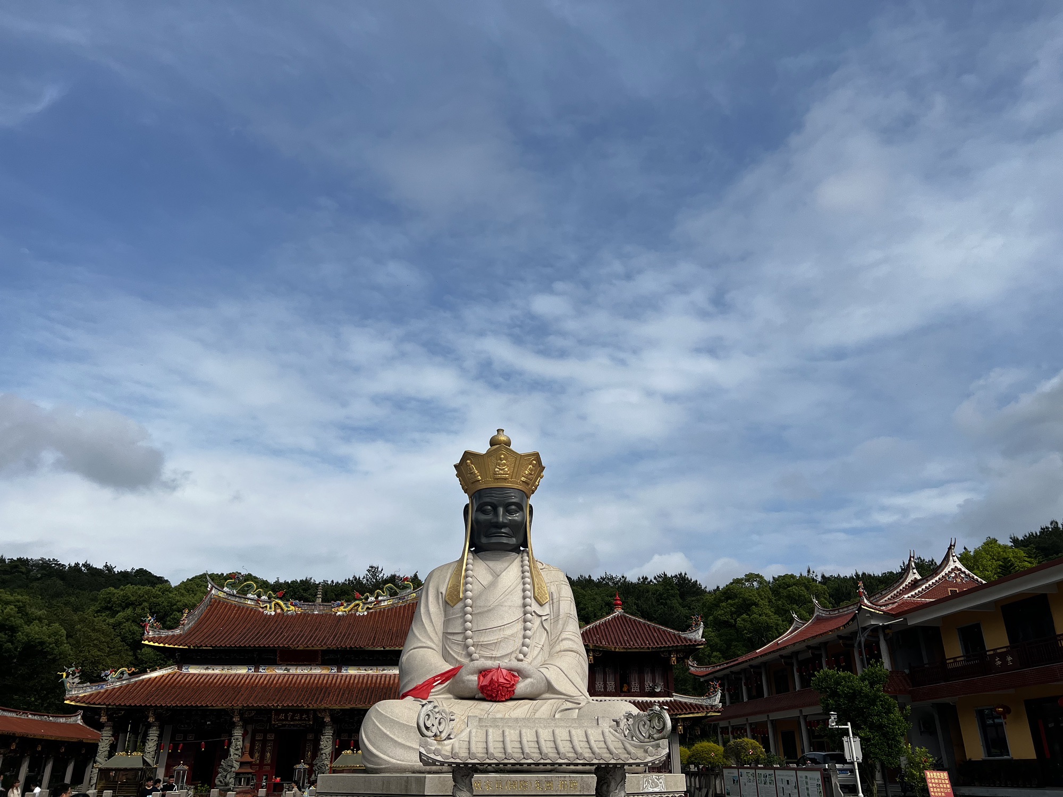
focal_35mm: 26
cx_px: 532
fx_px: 798
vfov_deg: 53.1
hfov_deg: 67.3
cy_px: 398
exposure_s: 1/6211
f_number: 1.5
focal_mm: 5.7
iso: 50
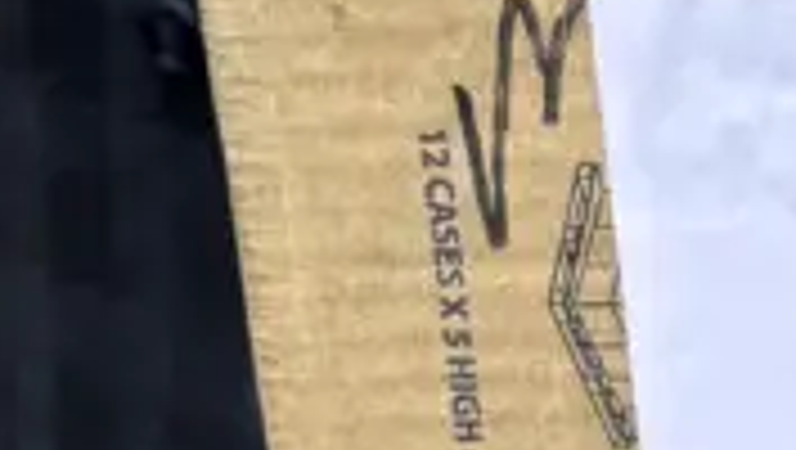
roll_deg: +0.5
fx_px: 3740
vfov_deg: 6.9
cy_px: 410
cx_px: 1394
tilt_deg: -21.9
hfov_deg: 11.4
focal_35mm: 177
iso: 80
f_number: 1.78
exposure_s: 1/812
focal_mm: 6.76
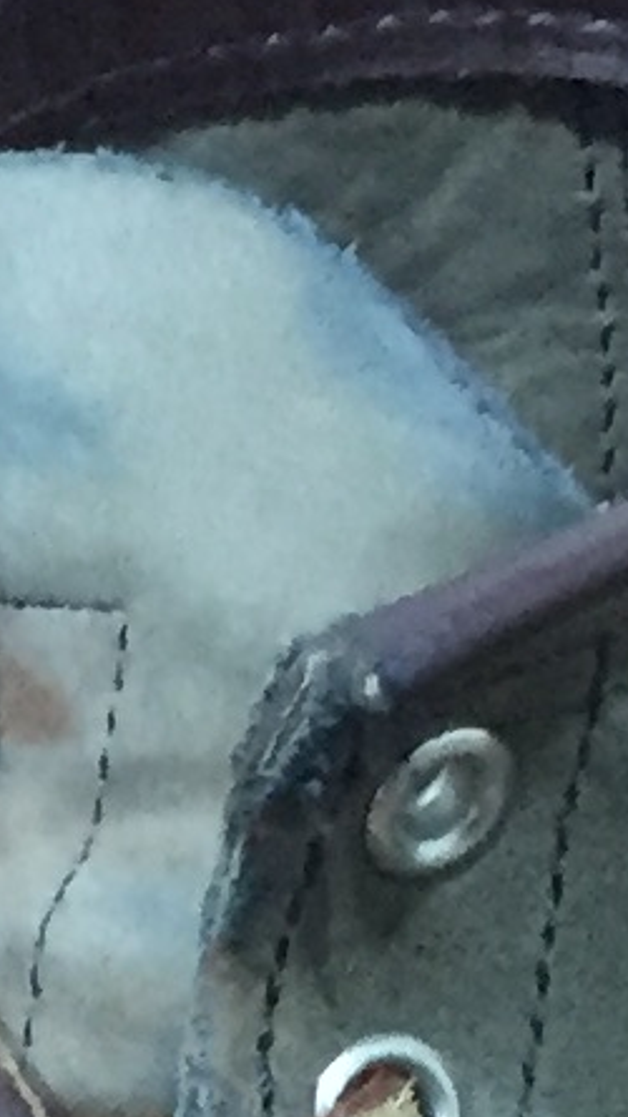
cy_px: 2598
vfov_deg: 8.6
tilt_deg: -49.1
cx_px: 13
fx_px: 6875
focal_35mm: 232
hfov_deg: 5.2
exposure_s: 1/17
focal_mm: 4.15
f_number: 2.2
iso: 500
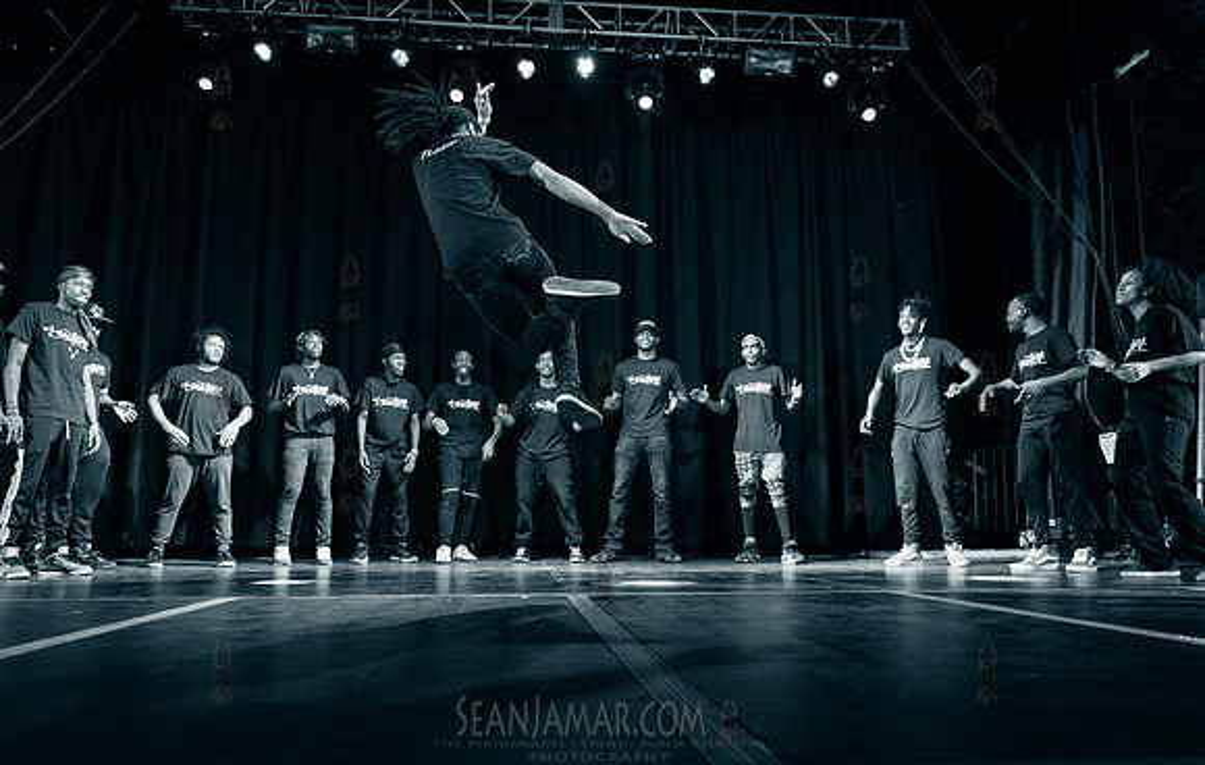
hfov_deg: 69.4
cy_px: 402
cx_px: 603
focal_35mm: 26
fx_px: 870
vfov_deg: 47.4
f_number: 2.8
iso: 4000
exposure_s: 1/1000
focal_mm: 24
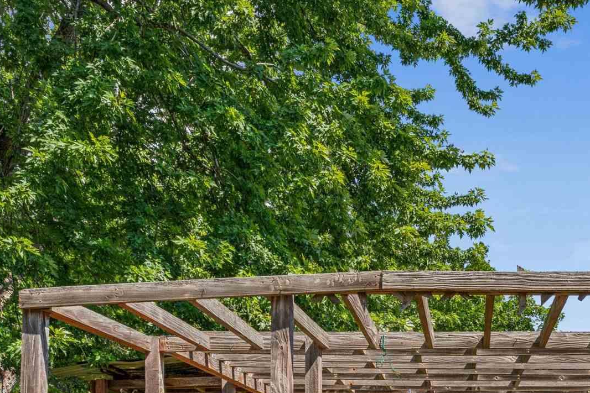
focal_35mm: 49
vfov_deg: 24.3
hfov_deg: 39.1
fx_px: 808
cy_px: 495
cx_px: 437
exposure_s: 1/160
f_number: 13
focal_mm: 17.1
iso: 400
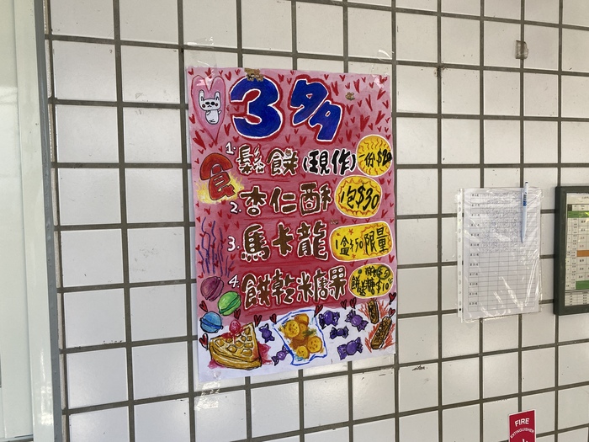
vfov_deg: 53.1
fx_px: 442
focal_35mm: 26
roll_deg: +0.4
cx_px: 294
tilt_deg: -2.5
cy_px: 221
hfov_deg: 67.3
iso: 100
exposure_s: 1/121
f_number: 1.8
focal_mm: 4.25
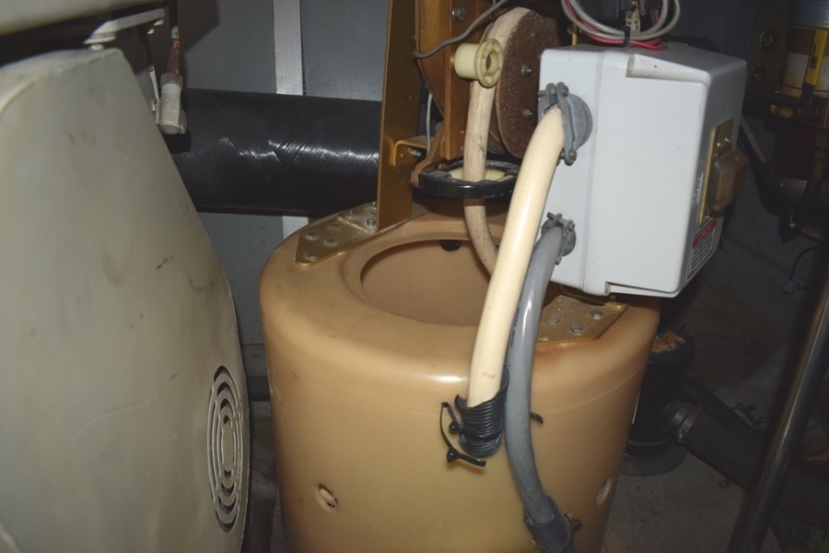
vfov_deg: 47.9
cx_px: 414
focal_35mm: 27
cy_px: 276
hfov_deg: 67.4
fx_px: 622
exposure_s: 1/60
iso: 640
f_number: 3.5
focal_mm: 18
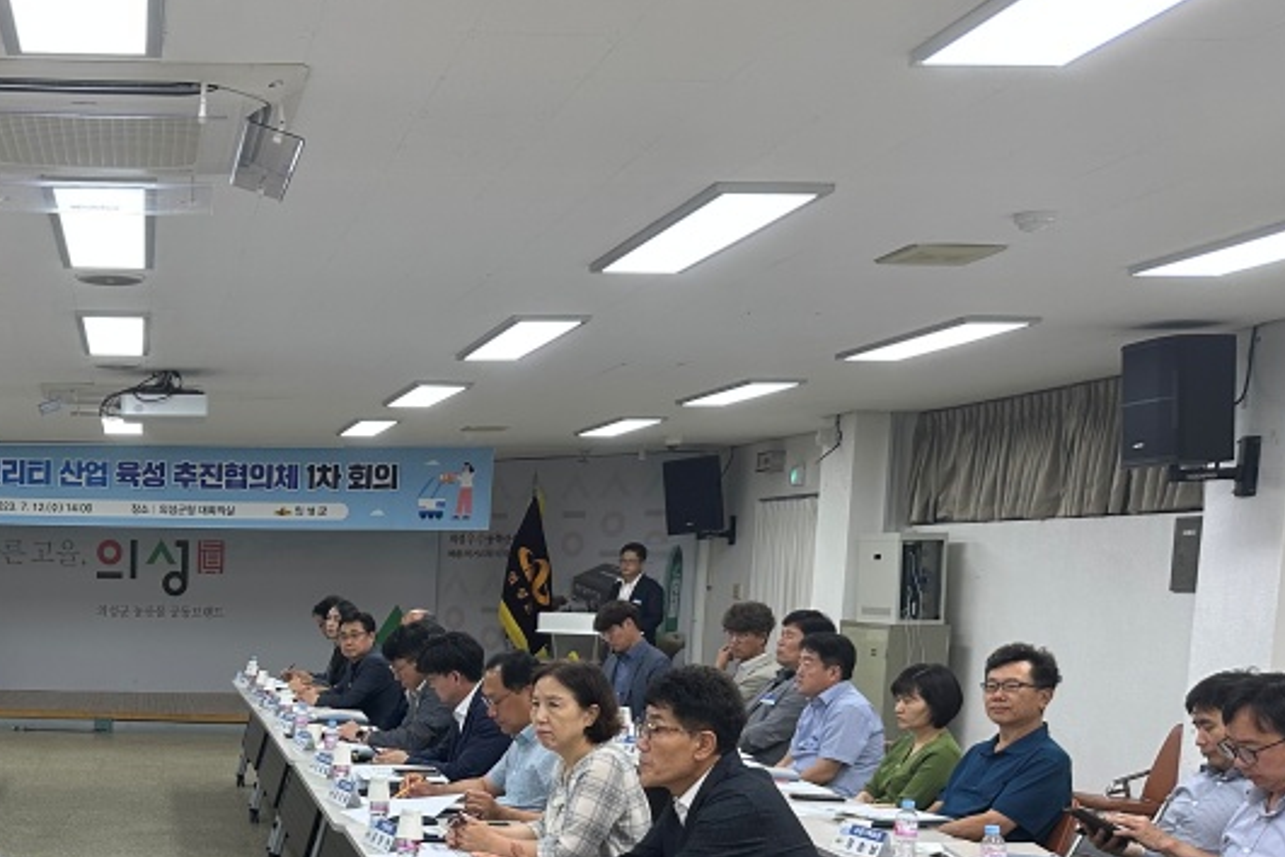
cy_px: 775
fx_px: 1678
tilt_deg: -7.9
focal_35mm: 47
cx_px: 90
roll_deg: -0.6
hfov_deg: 38.5
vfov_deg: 27.6
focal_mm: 6.86
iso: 125
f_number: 1.78
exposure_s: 1/120
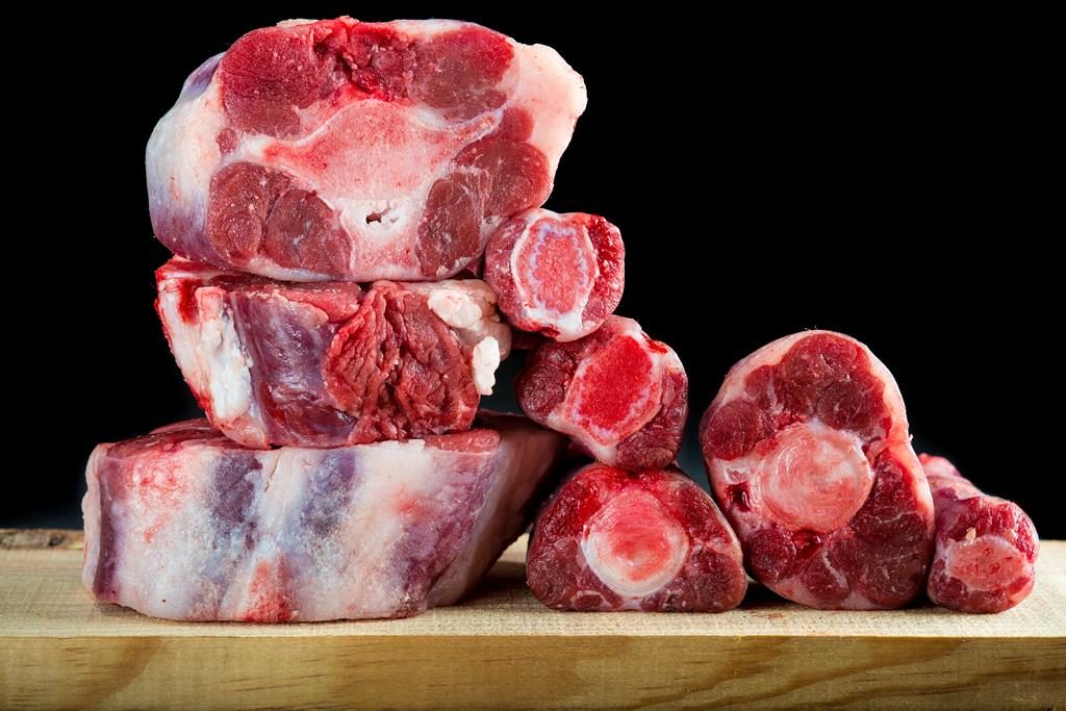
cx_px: 533
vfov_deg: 13.0
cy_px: 356
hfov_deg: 19.5
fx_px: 3109
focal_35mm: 105
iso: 100
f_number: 13
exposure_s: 1/250
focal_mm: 105
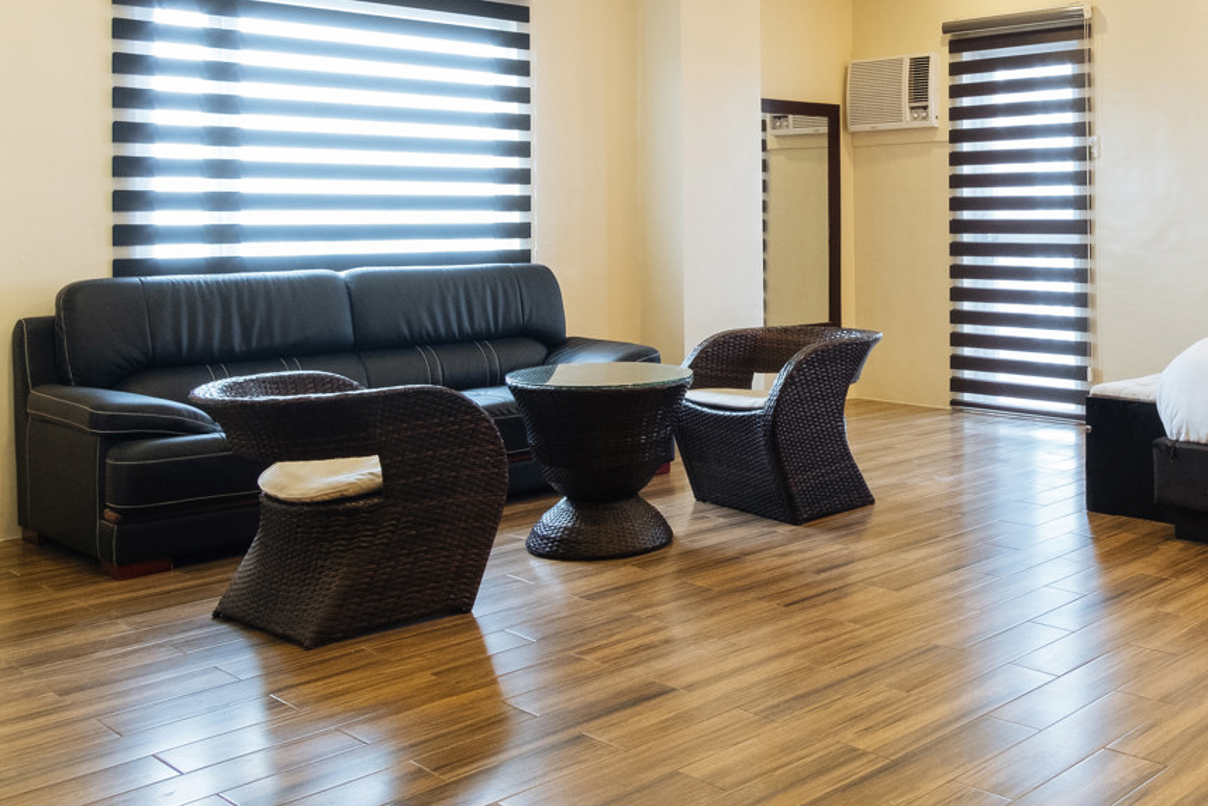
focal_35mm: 37
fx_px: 1241
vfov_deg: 35.4
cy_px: 234
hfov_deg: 49.4
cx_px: 936
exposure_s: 1/6
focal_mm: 12
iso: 1000
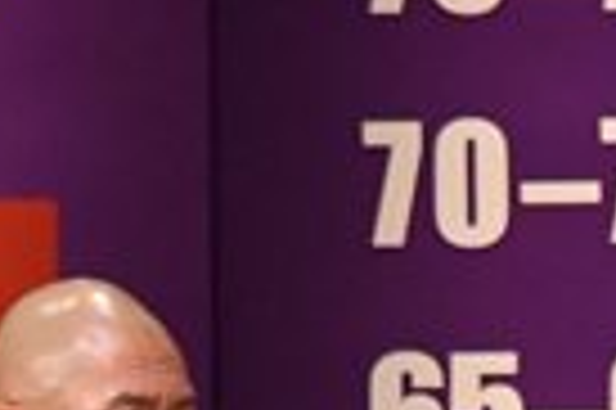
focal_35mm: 1526
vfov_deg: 0.9
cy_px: 1122
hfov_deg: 1.4
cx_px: 758
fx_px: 26080
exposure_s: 1/400
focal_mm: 180
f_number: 5.6
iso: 4500
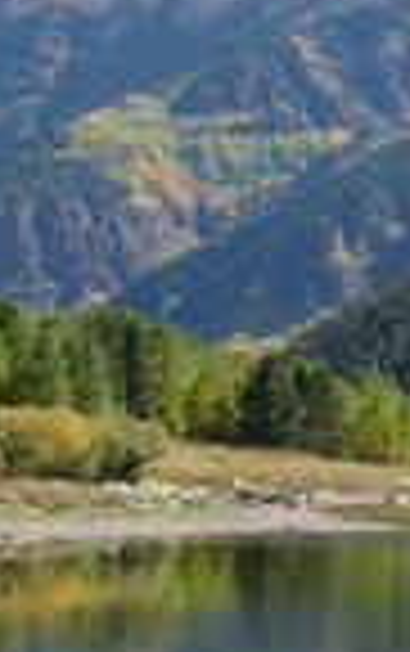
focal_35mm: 181
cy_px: 443
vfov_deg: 11.5
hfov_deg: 6.8
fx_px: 3226
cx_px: 1099
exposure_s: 1/200
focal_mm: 16.92
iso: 640
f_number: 11
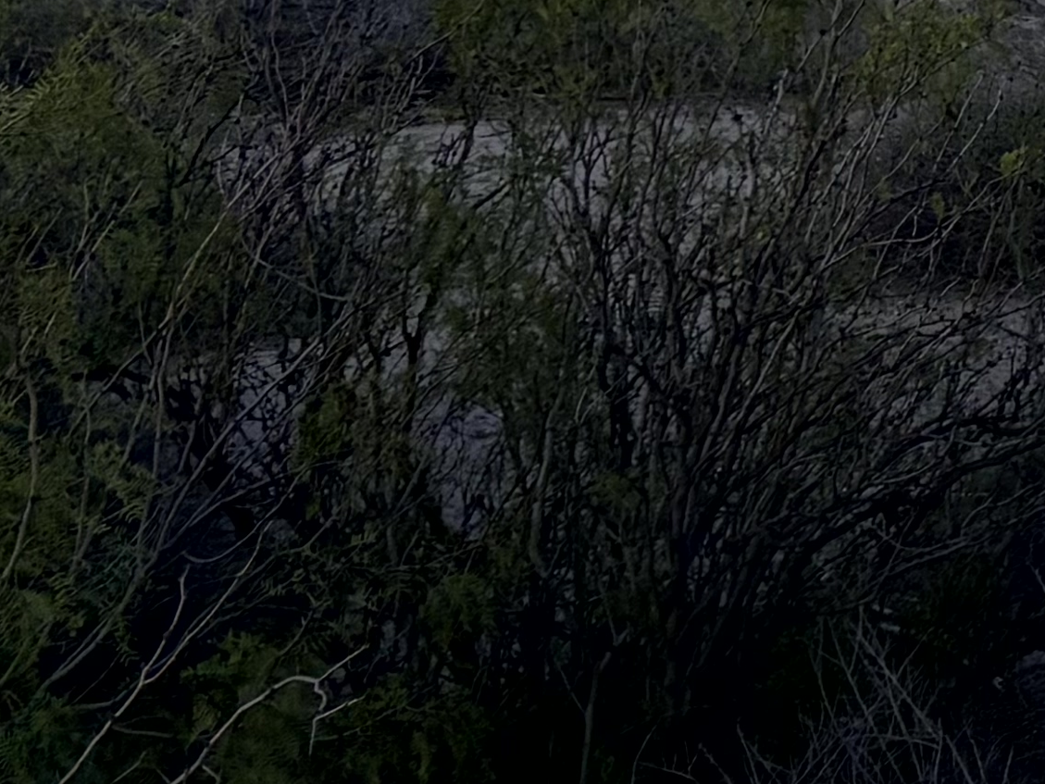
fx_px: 3834
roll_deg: -0.4
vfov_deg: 10.5
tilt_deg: +4.0
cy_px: -870
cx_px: 2477
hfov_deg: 12.4
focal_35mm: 127
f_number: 1.6
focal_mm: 5.96
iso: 50
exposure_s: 1/4329
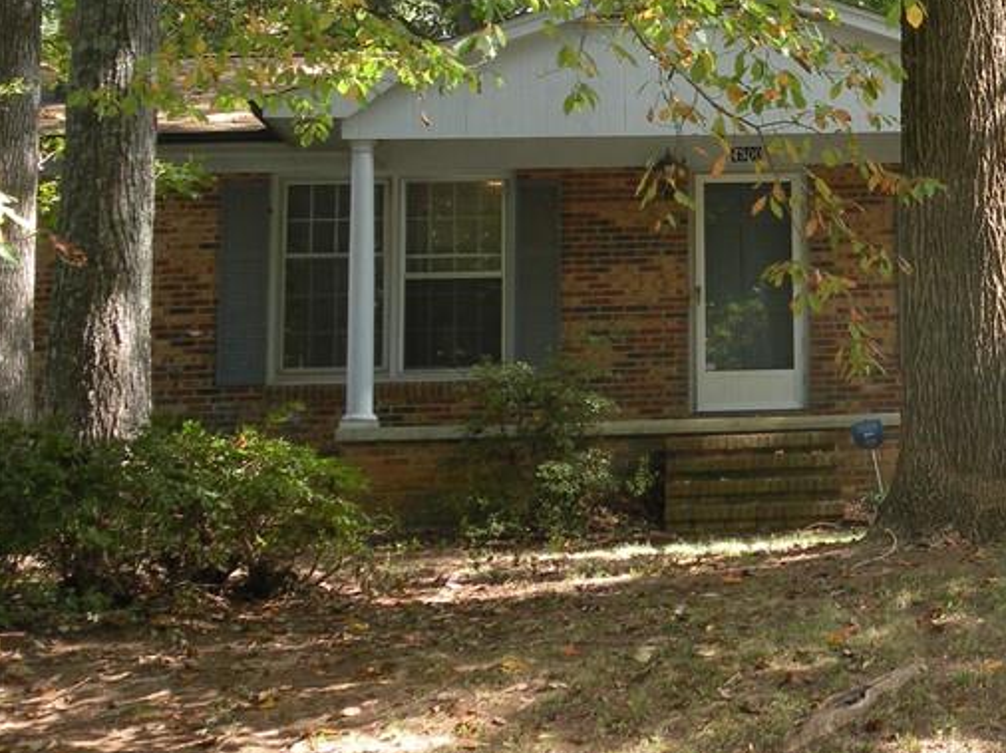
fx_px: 2469
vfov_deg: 17.2
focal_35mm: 85
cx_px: 1010
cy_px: 115
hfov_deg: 22.2
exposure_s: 1/65.4
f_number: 3.5
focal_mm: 7.4
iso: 64
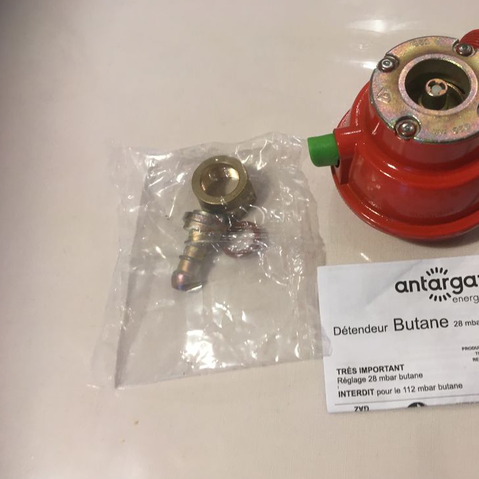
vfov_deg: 47.2
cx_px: 318
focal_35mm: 35
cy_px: 240
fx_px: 548
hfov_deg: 46.5
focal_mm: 4.15
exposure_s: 1/33
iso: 100
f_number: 2.2
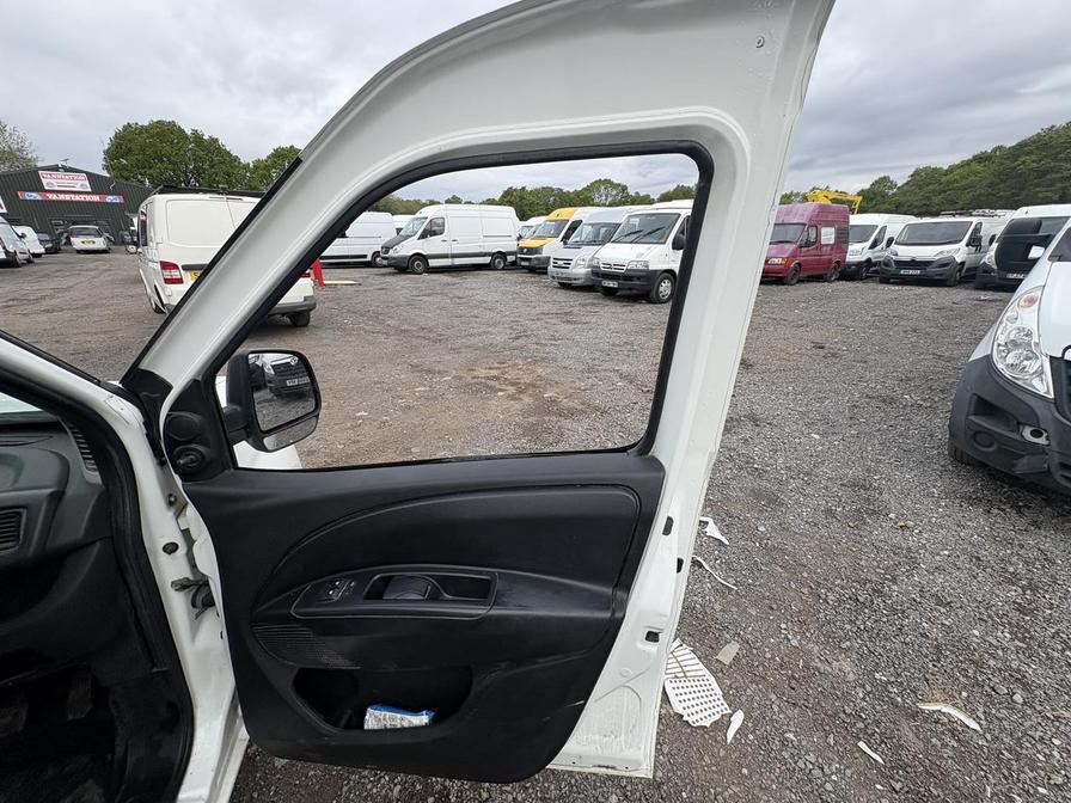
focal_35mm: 14
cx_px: 536
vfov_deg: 85.7
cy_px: 402
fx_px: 433
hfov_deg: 102.1
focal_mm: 2.22
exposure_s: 1/932
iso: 50
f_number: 2.2
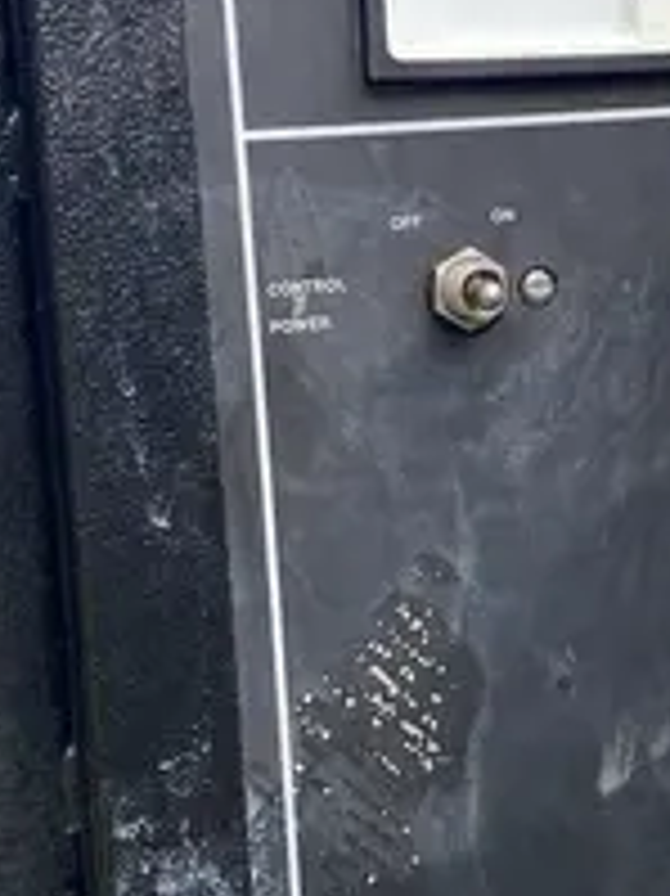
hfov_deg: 15.2
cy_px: 466
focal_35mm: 96
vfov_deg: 20.5
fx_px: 2480
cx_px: 589
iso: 32
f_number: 1.8
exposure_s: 1/630
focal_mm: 4.25
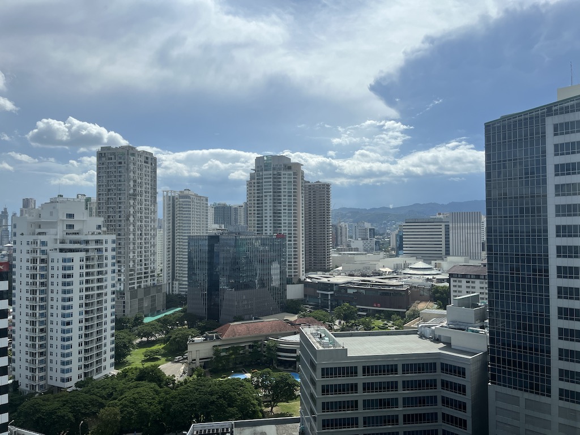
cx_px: 290
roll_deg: +0.4
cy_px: 218
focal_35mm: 26
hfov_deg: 67.3
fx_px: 436
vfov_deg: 53.1
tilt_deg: +2.1
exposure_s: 1/8403
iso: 50
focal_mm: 5.1
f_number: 1.6
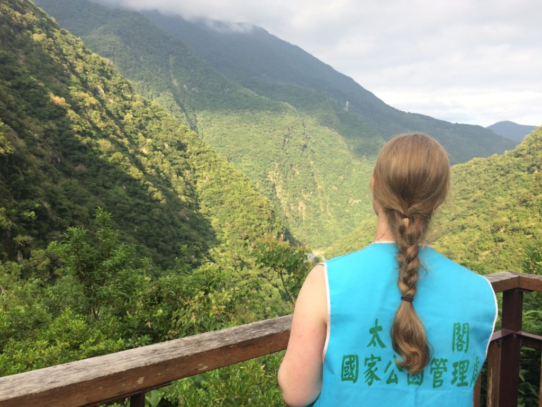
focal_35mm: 29
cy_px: 204
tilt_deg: -3.0
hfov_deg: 61.7
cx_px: 271
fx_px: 454
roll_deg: -2.4
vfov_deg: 48.2
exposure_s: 1/383
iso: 32
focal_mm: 4.15
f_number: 2.2
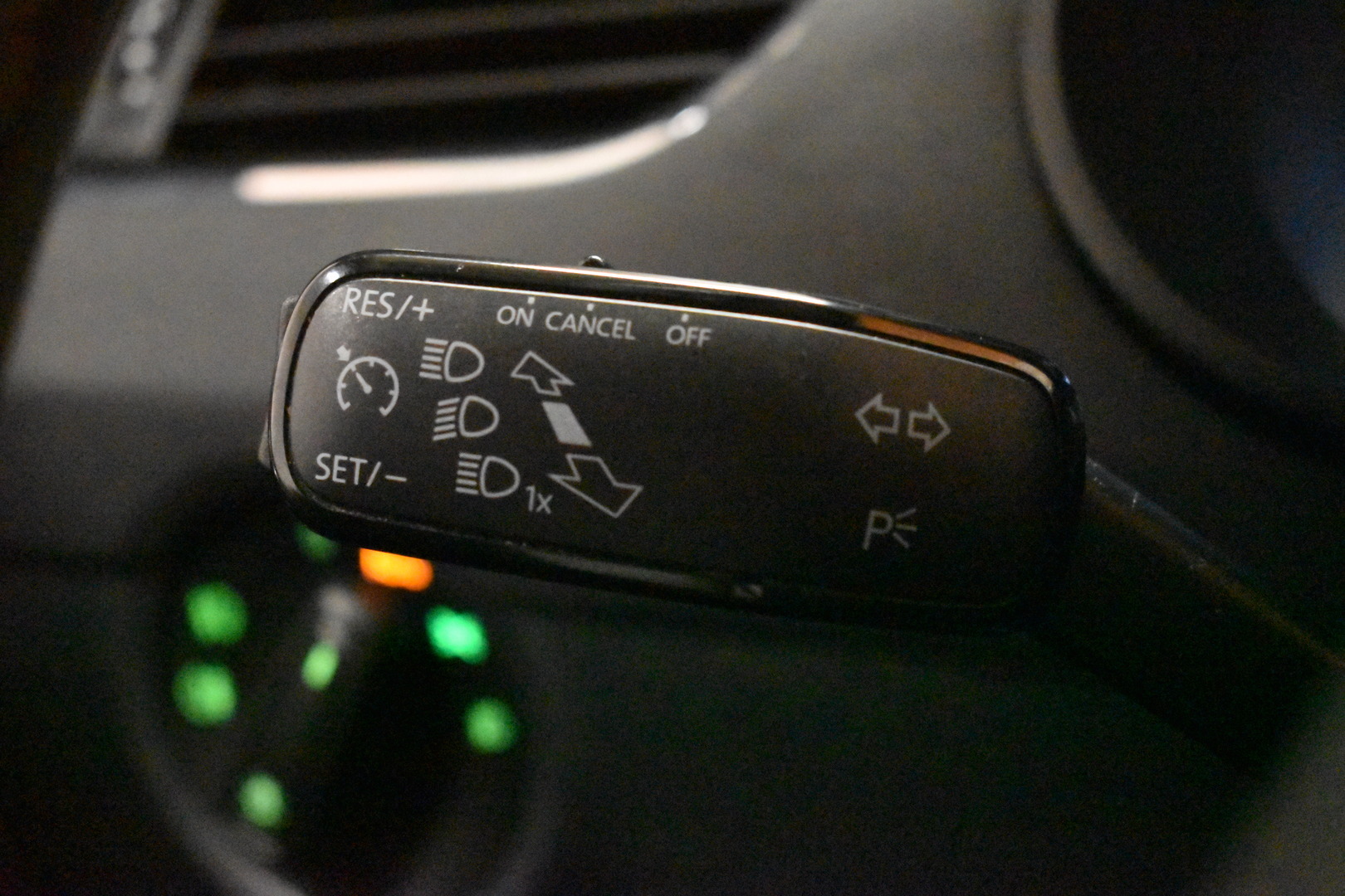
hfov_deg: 29.2
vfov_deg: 19.7
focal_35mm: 69
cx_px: 672
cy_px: 448
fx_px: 2578
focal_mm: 46
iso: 22800
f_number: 5.3
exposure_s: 1/80
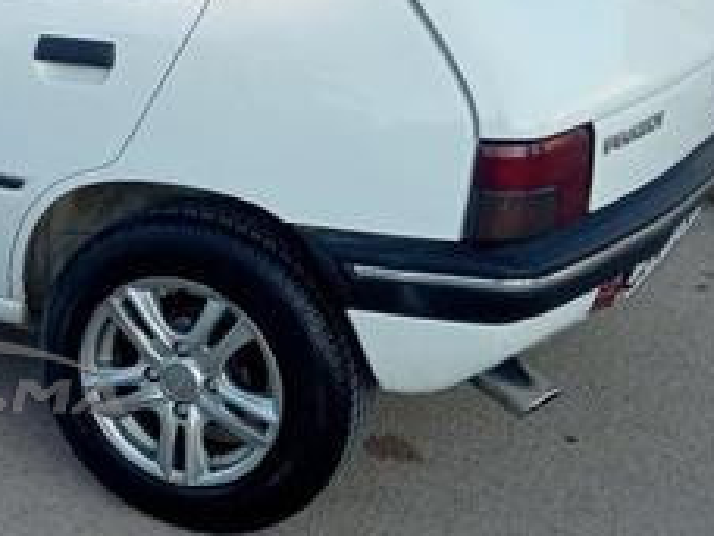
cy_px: 349
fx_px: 1650
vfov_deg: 18.4
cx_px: -153
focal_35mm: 80
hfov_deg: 22.4
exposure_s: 1/288
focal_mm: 3.46
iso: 101
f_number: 2.2
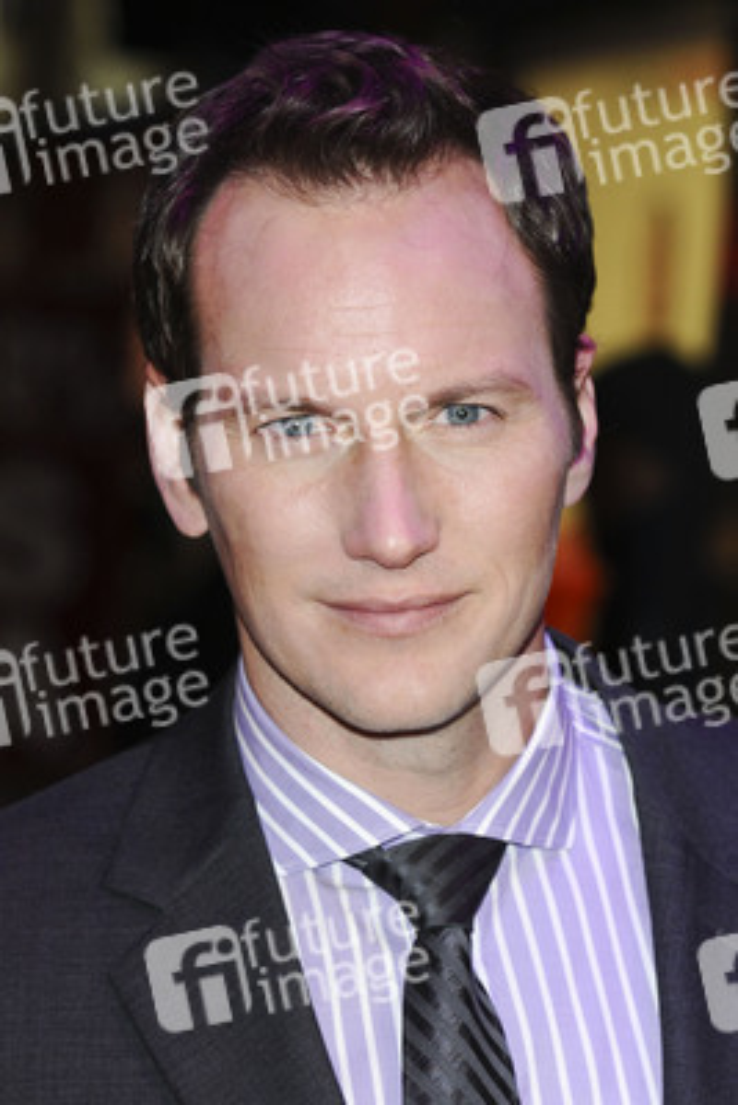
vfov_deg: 15.9
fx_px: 3963
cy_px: 552
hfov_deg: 10.6
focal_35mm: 129
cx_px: 369
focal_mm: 86
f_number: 4.5
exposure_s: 1/200
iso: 400
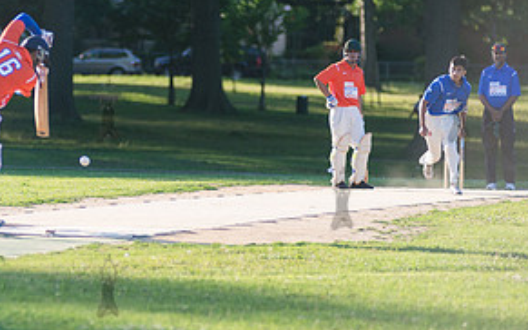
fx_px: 4534
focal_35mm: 315
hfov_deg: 6.7
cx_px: 107
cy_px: 110
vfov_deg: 4.2
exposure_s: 1/2500
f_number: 2.8
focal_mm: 155
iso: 400
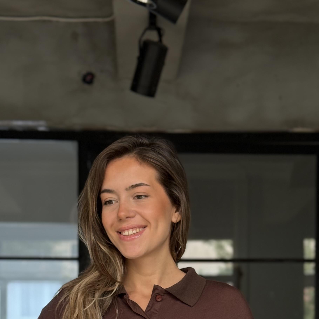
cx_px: 164
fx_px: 980
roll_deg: -0.6
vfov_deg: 17.9
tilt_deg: +0.3
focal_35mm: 94
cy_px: 347
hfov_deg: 18.5
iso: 100
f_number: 1.78
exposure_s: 1/60
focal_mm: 6.76
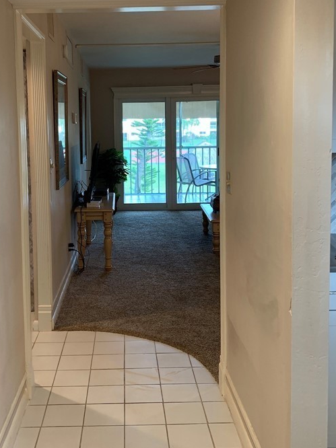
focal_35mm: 40
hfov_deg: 35.7
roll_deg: -1.1
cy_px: 178
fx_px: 518
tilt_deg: -4.9
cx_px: 120
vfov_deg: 46.5
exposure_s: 1/60
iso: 100
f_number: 1.8
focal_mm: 4.25
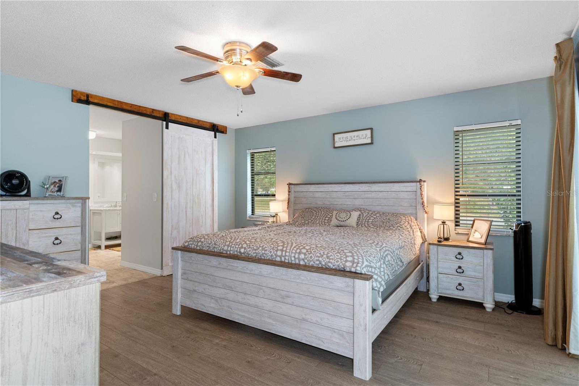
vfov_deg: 67.4
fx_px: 289
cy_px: 193
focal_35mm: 18
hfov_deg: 90.0
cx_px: 290
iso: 320
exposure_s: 1.6
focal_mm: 12
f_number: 8
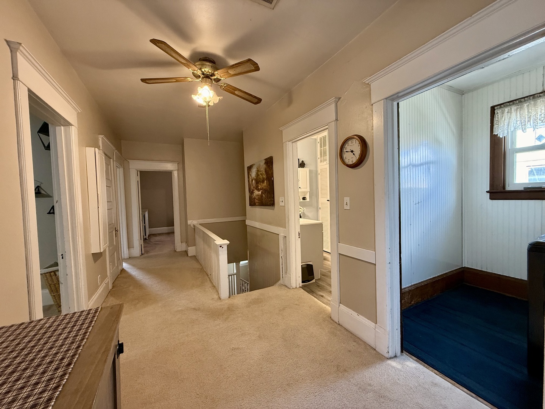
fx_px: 220
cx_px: 272
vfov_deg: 85.7
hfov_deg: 102.1
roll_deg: +1.7
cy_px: 204
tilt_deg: -2.1
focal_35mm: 14
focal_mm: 2.22
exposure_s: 1/60
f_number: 2.2
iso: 320
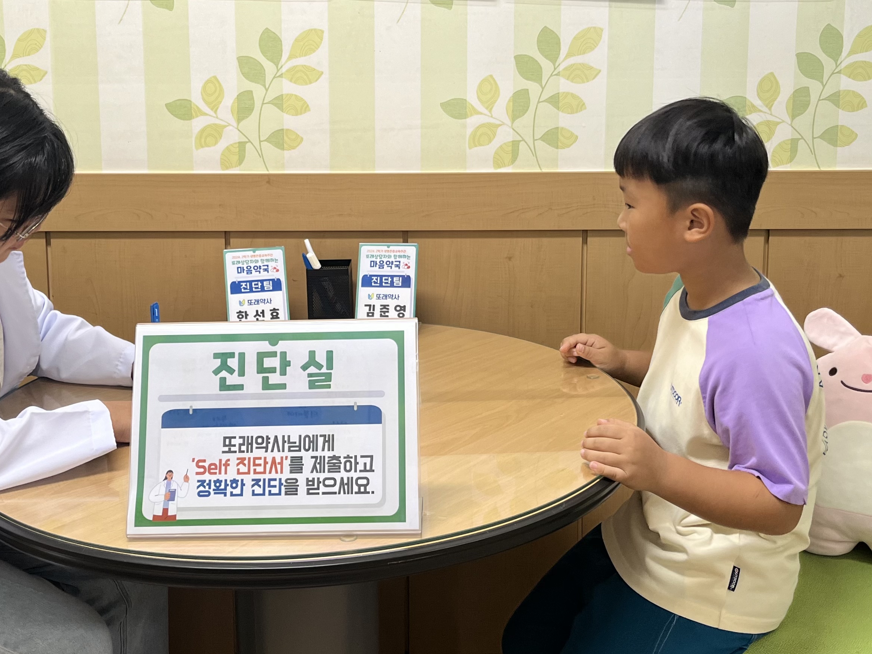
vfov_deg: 34.3
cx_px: 331
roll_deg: +0.0
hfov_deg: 44.5
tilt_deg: -13.8
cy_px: 275
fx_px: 1058
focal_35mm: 42
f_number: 1.6
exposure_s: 1/60
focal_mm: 5.1
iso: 80
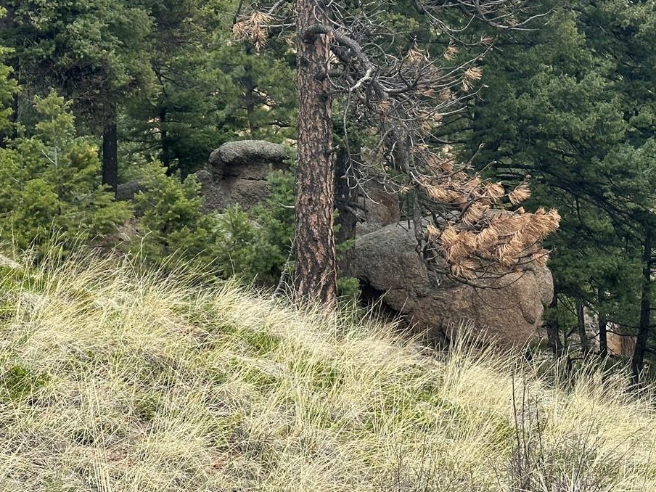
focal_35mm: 85
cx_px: 304
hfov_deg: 23.0
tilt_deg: +2.1
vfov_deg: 17.3
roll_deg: +5.7
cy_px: 179
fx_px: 1611
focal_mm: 6.86
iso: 64
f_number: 1.78
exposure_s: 1/1339
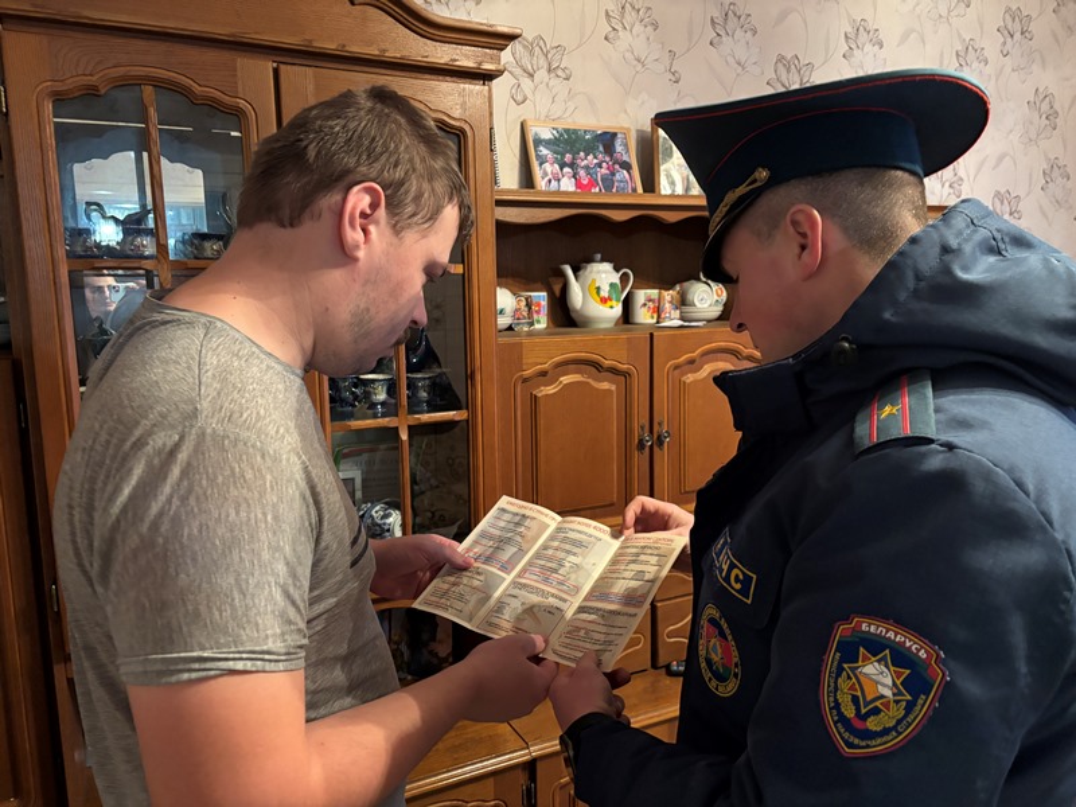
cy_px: 404
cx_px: 538
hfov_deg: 67.3
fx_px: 808
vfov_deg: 53.1
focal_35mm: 26
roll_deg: +0.9
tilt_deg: -9.3
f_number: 1.6
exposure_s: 1/33
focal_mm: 5.96
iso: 500
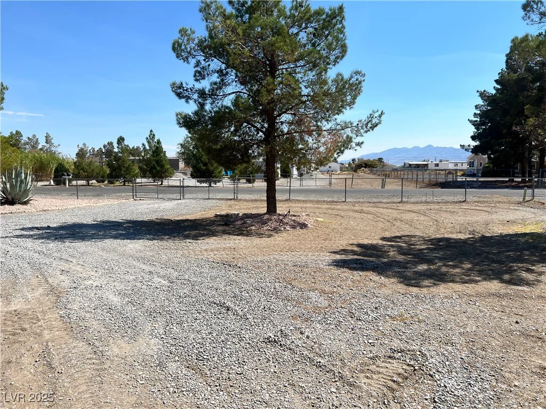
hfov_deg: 67.3
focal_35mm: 26
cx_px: 273
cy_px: 204
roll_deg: +0.5
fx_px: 410
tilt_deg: -5.8
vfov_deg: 53.1
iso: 50
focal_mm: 5.7
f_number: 1.5
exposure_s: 1/6211
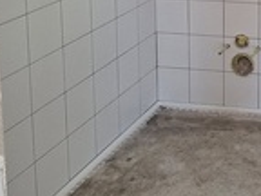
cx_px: 352
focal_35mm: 72
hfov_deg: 23.5
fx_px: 543
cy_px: -71
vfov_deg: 18.7
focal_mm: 5.54
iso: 40
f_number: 1.8
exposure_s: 1/50
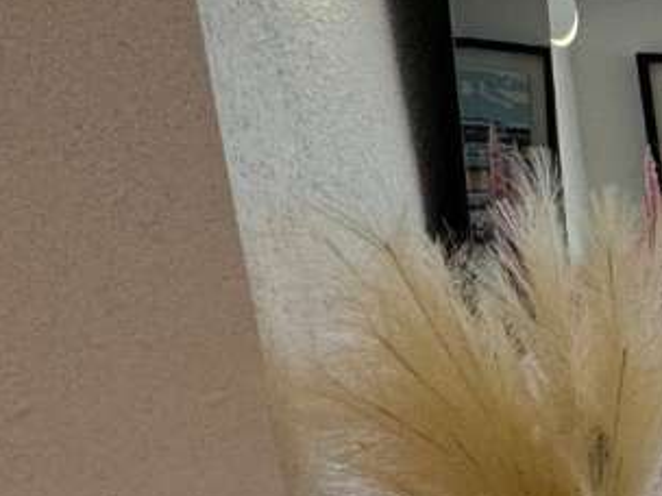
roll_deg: +0.9
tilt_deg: -8.8
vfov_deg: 21.1
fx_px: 1320
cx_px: 1611
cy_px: 375
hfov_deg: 15.0
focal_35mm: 69
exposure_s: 1/286
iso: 40
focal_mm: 2.22
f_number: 2.2
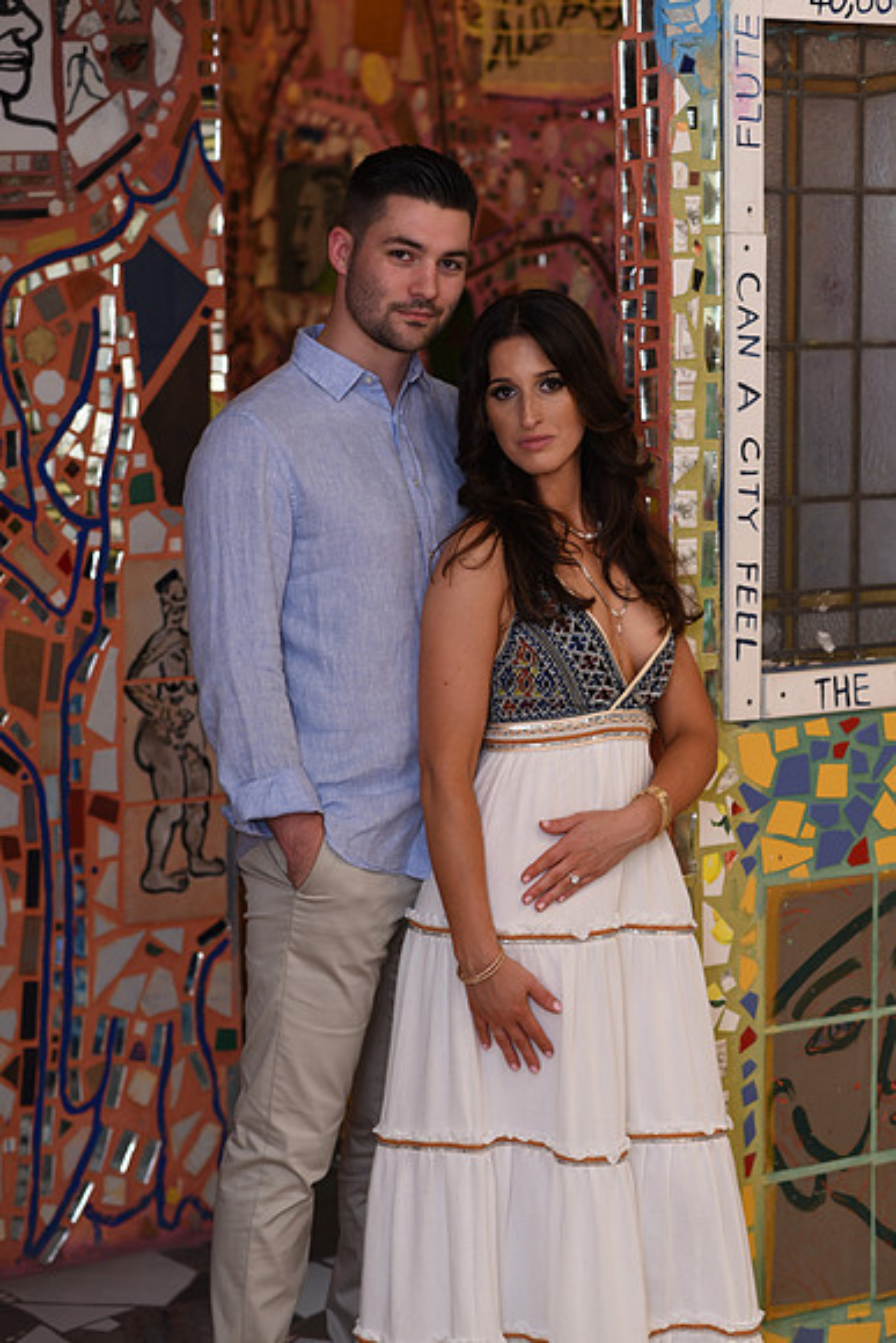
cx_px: 448
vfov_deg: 23.9
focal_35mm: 85
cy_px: 672
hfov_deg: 16.1
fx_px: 3171
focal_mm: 85
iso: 320
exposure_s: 1/60
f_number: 3.5
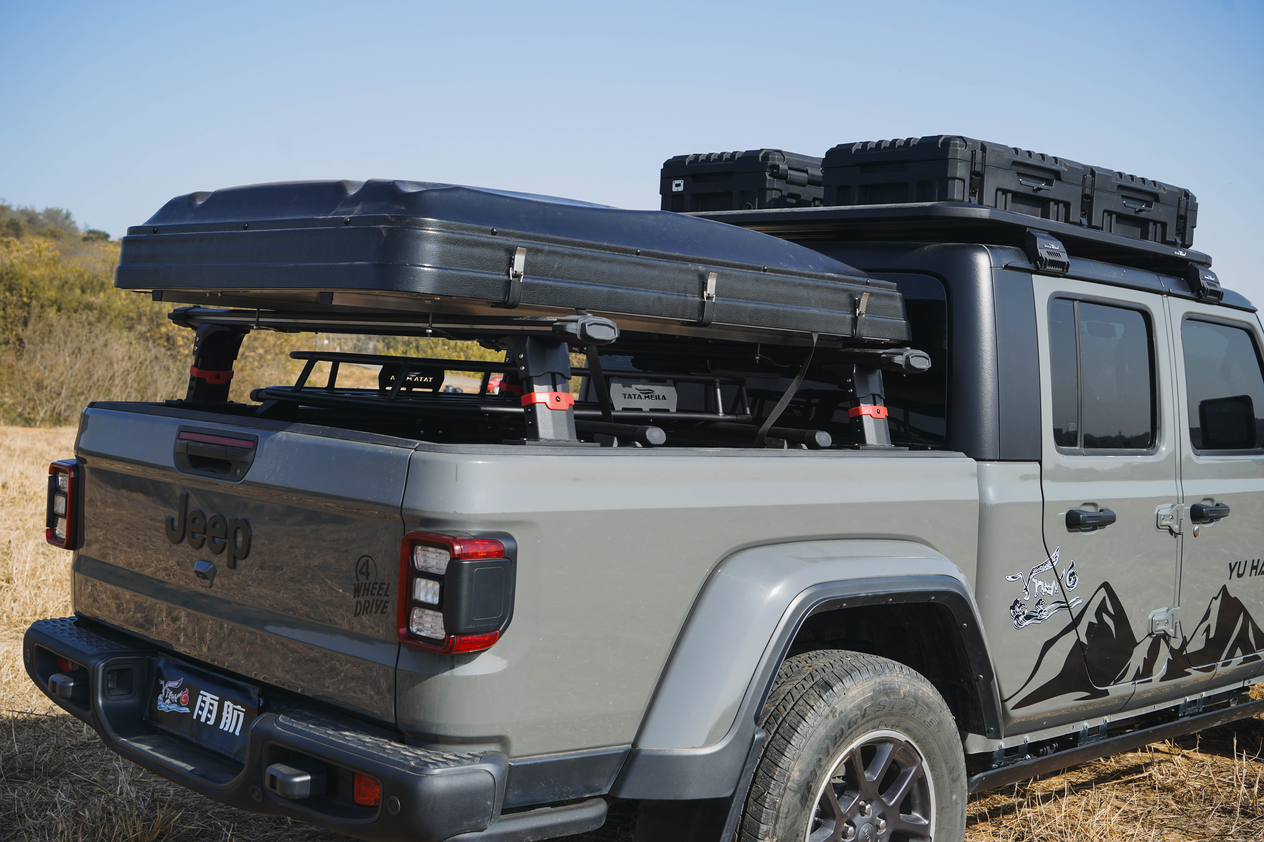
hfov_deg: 45.4
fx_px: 1510
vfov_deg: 31.2
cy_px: 421
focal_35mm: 43
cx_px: 632
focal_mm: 43
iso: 125
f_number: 6.3
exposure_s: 1/400
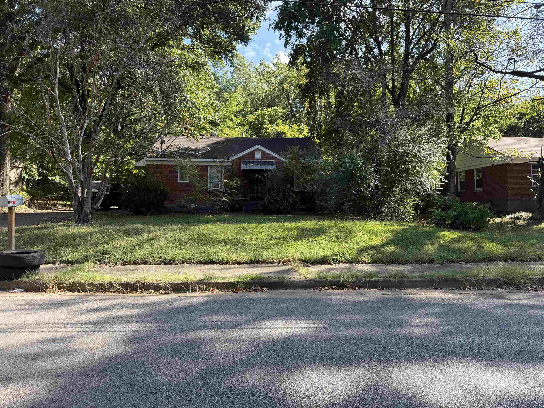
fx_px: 377
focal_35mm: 24
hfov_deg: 71.6
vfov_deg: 56.8
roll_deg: +0.5
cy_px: 204
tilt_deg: +1.9
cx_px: 272
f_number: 1.78
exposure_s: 1/683
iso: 80
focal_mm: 6.76
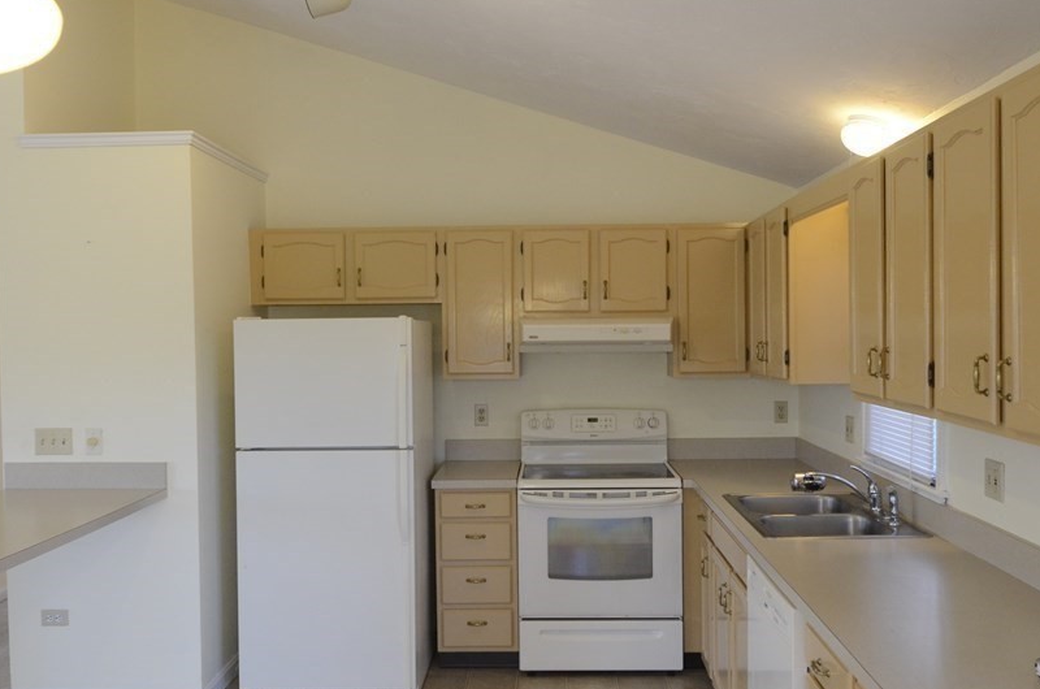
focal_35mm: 33
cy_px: 348
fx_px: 941
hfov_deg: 57.8
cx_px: 528
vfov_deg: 40.2
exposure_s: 1/100
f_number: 5
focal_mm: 17
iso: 1600
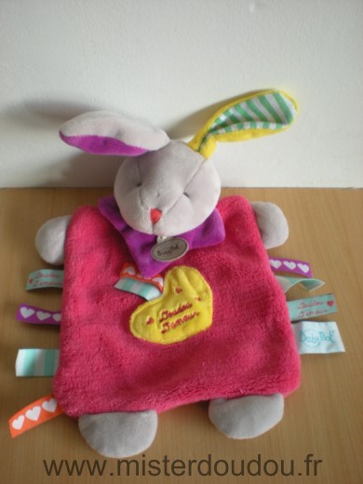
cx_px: 182
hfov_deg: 37.7
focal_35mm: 38
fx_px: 531
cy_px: 242
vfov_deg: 49.0
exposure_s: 1/30
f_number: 3.1
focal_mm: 6.3
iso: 200
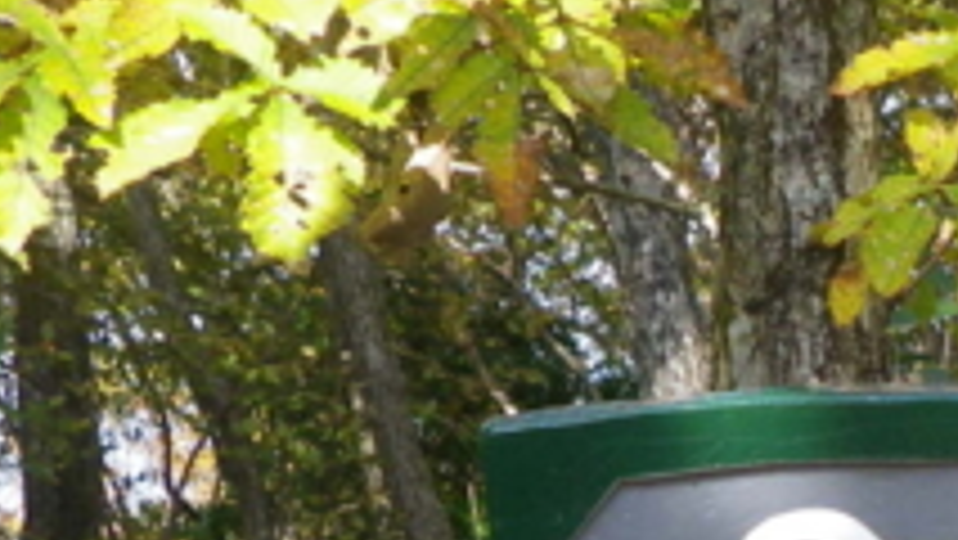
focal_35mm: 143
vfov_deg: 8.3
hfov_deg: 14.5
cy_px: 837
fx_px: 3634
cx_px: 1160
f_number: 3.8
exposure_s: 1/125
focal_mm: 6.2
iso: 64
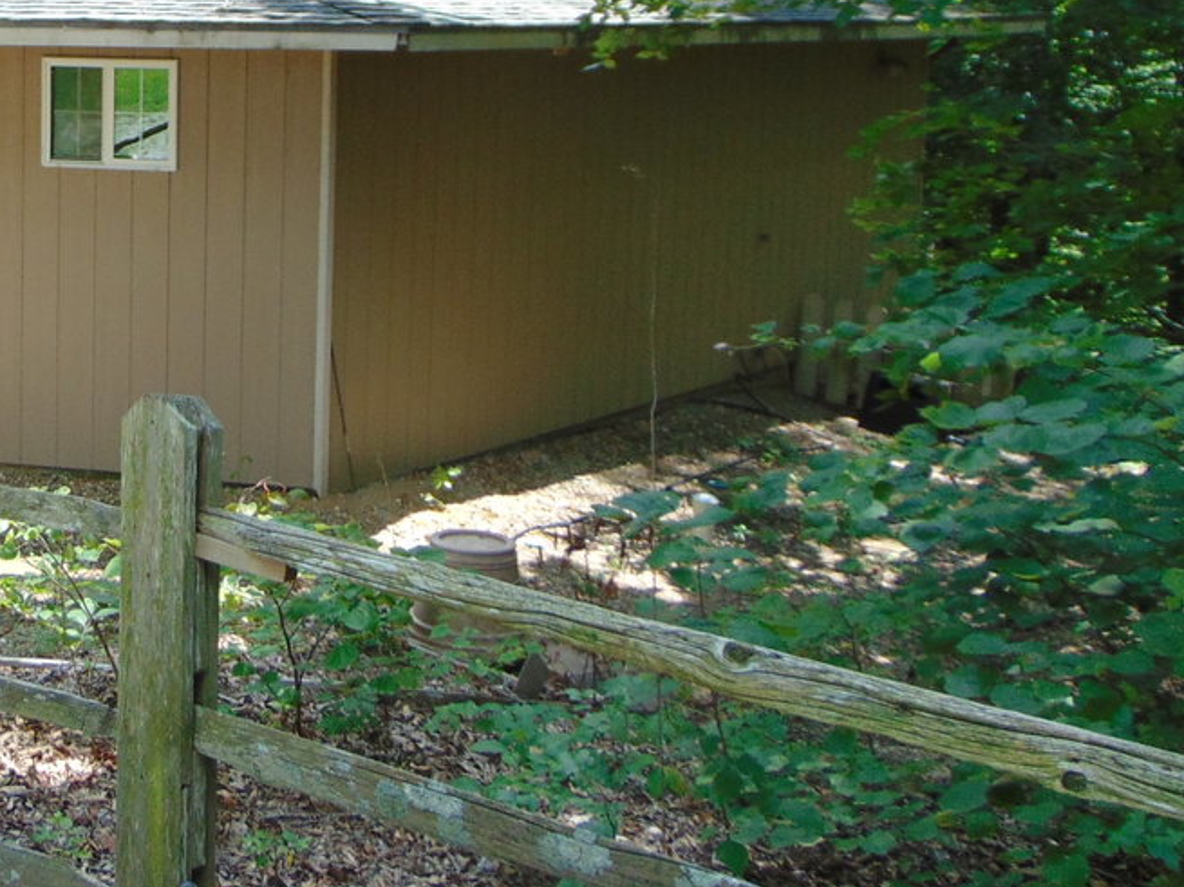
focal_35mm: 55
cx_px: -2
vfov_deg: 25.9
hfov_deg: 32.2
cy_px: 141
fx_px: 1881
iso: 80
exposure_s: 1/200
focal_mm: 4.5
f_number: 3
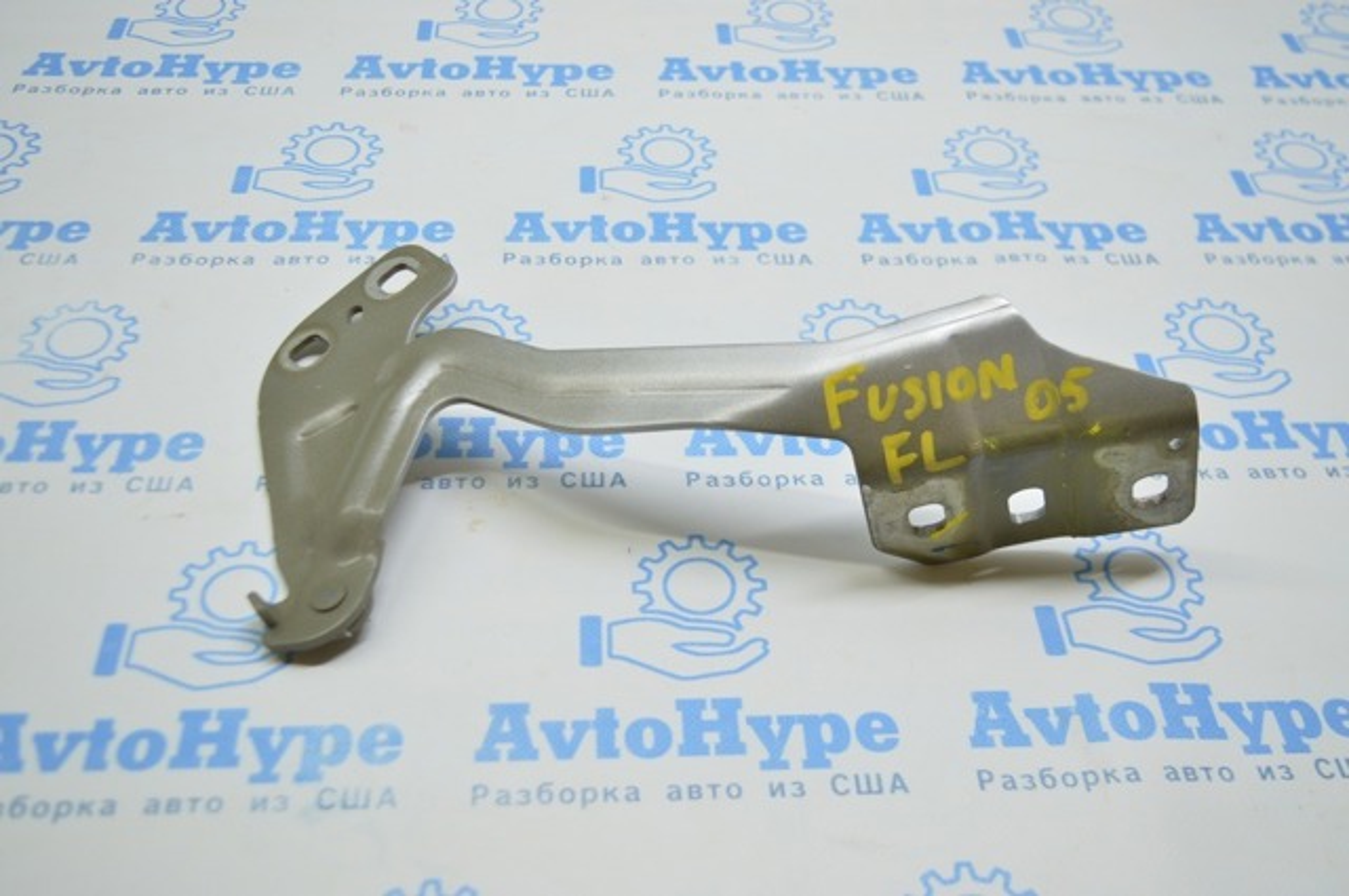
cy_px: 448
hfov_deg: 51.3
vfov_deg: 35.4
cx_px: 674
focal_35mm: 38
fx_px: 1403
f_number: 4
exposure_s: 1/60
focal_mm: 25
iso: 400
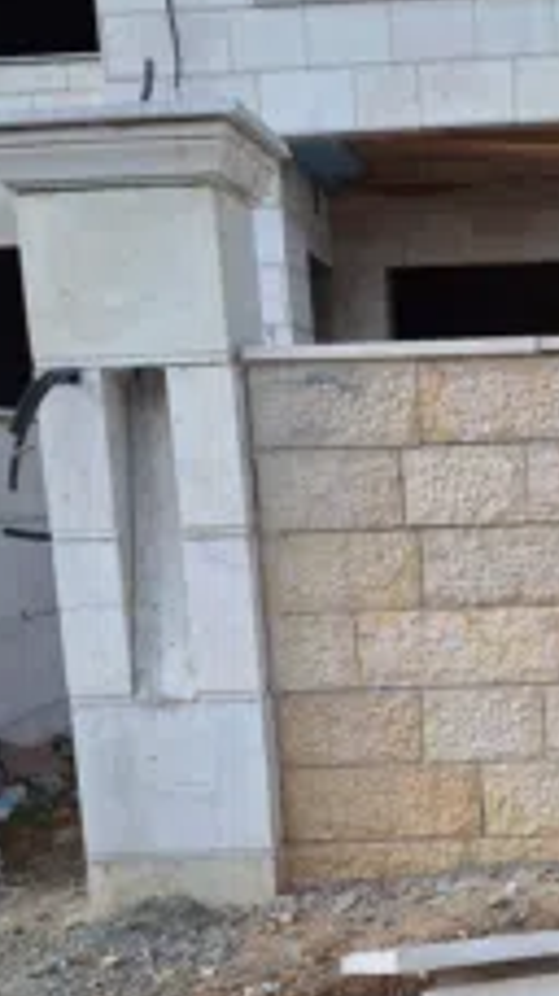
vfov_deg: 45.8
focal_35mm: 44
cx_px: 603
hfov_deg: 25.3
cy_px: 651
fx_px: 1161
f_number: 1.8
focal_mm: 5.54
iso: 40
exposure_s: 1/1770
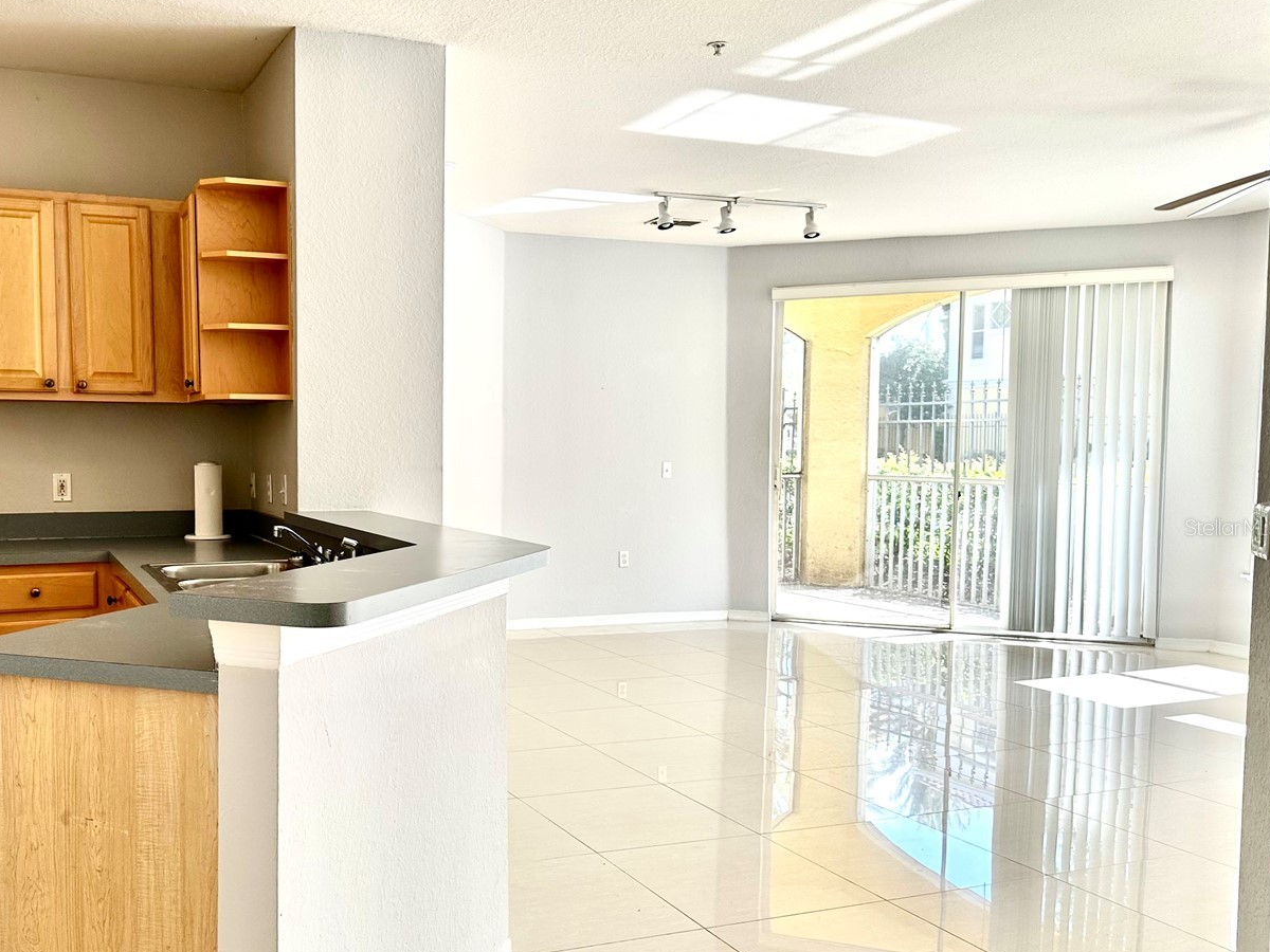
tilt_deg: -3.7
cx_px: 438
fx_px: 1174
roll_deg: -0.4
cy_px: 527
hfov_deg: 55.8
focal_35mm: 32
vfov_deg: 44.1
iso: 64
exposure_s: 1/173
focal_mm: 6.86
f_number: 1.78
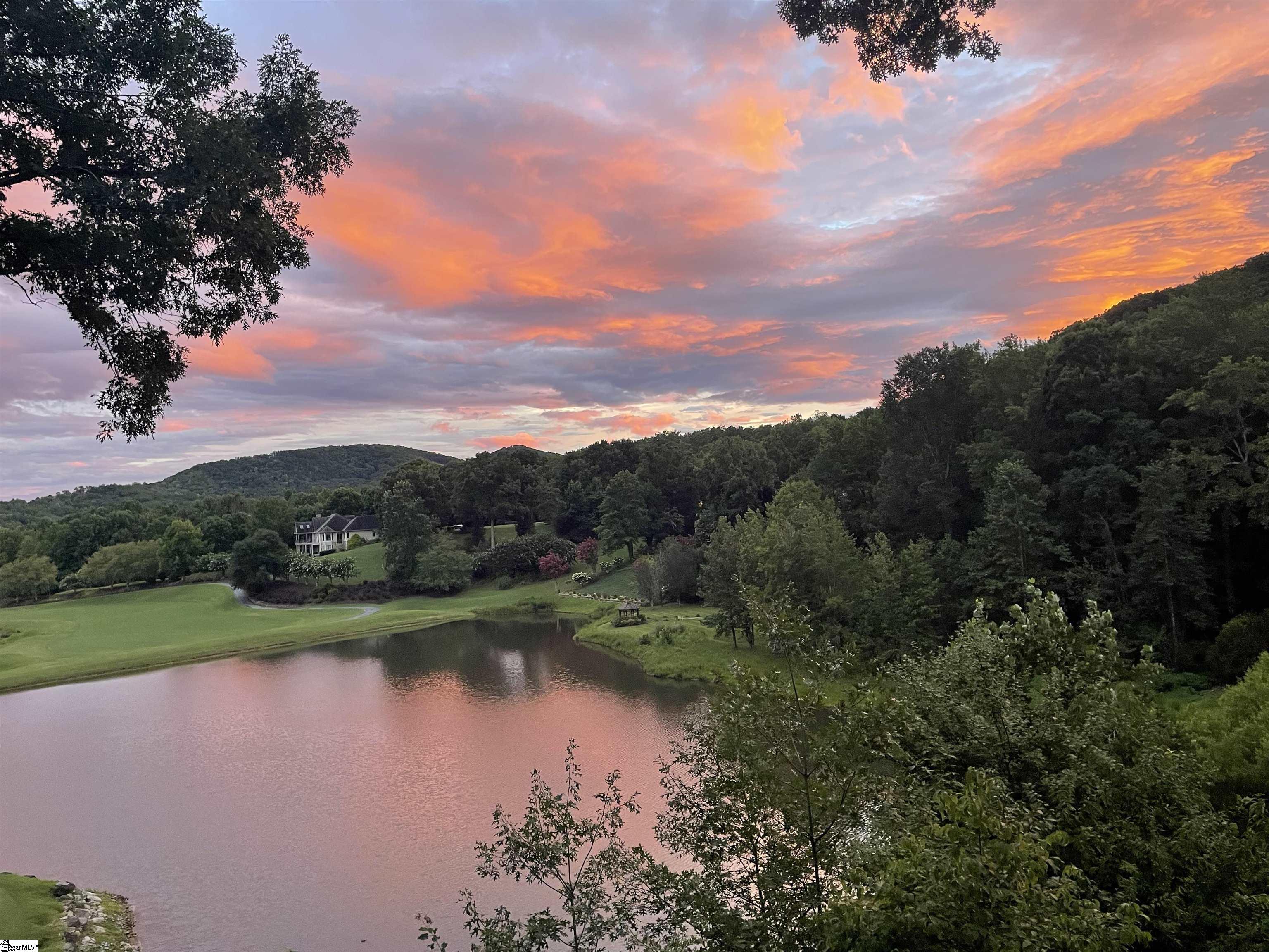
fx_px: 953
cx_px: 634
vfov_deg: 53.1
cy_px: 476
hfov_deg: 67.3
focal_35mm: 26
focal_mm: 4.2
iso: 125
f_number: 1.6
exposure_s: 1/85
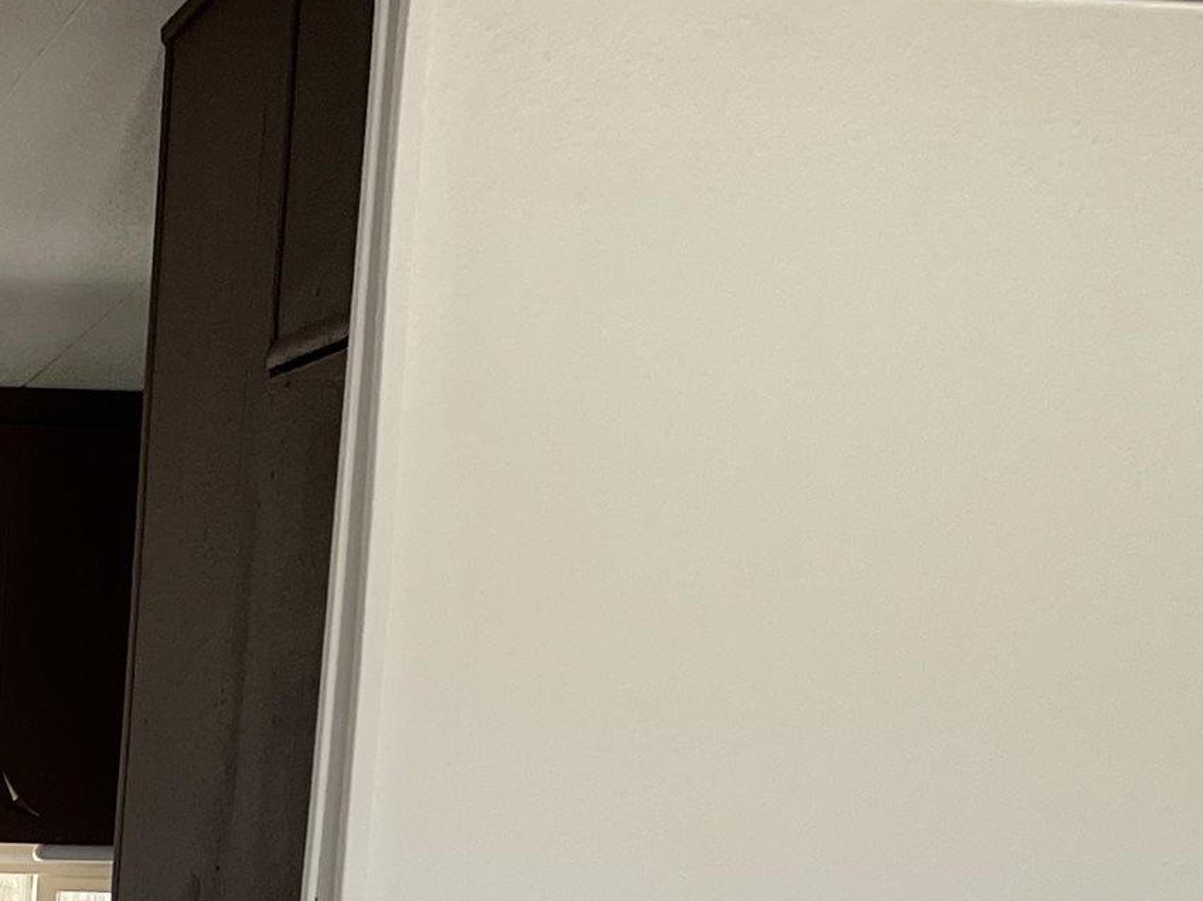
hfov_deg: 19.0
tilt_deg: -11.5
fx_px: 3266
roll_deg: -2.8
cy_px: 1407
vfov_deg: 14.5
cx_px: -453
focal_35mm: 94
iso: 64
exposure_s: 1/157
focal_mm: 5.7
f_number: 1.5
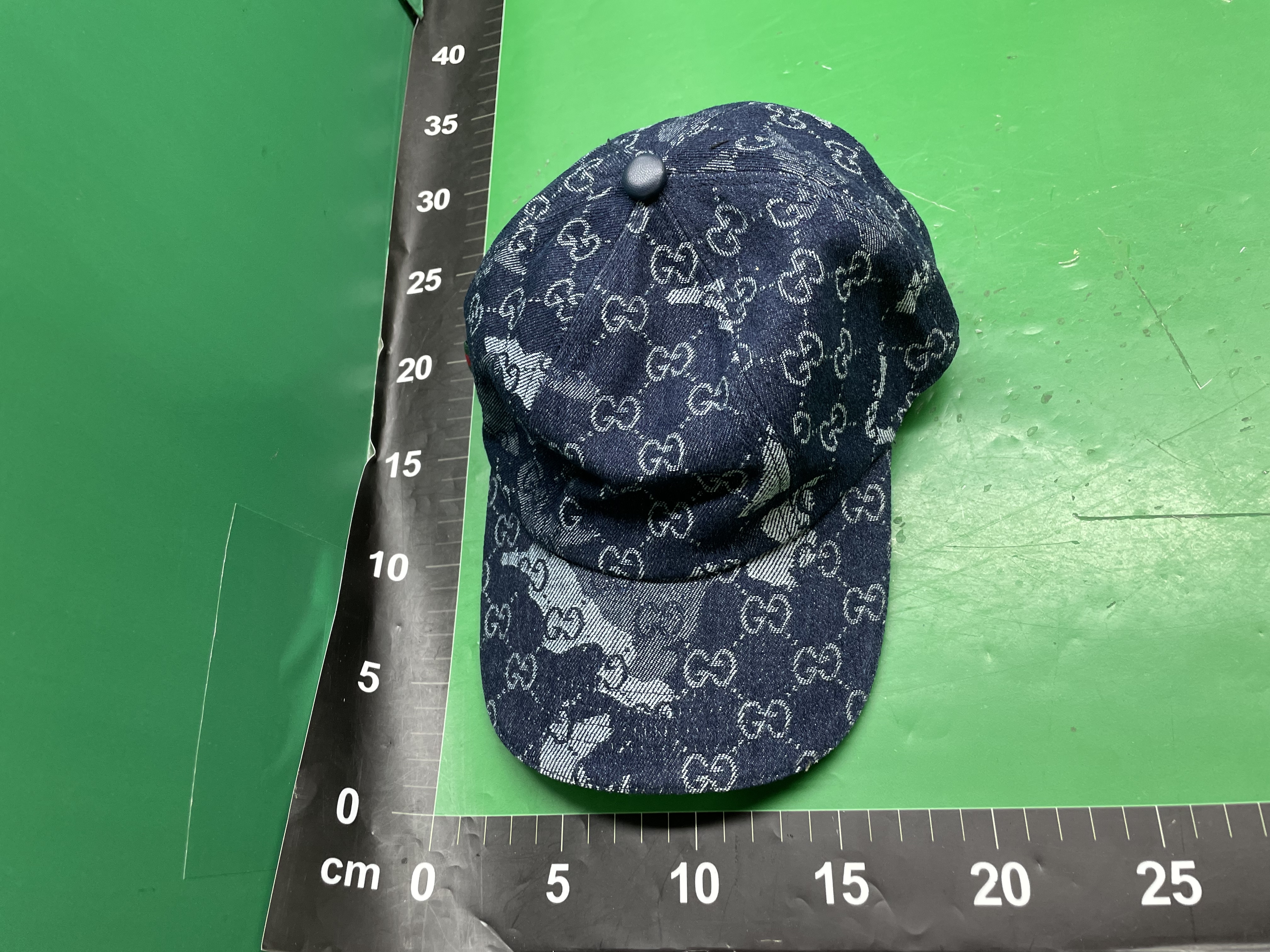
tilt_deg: -61.3
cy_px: 476
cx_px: 635
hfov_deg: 67.3
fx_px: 954
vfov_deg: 53.1
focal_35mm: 26
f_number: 1.6
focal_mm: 4.2
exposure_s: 1/100
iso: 125
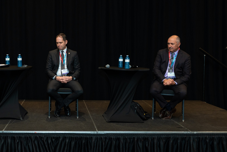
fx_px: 315
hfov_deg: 38.9
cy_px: 68
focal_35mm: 50
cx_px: 65
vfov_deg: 27.0
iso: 800
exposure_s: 1/160
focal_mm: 31.6
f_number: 2.8
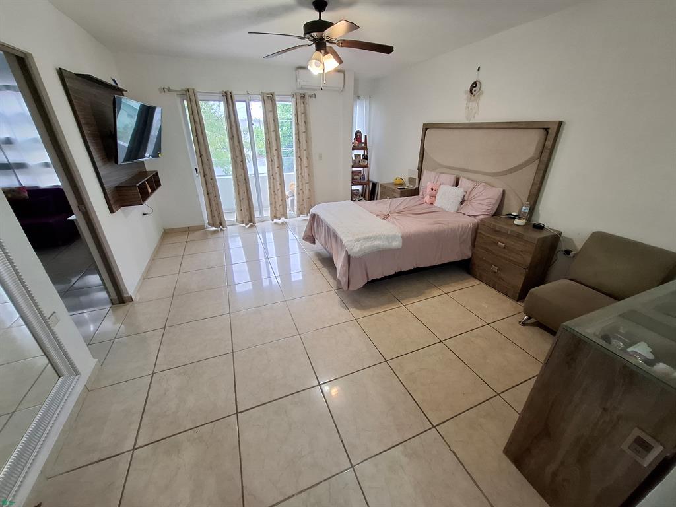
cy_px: 254
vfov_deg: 89.9
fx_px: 254
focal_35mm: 13
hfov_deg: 106.2
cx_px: 338
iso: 200
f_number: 2.2
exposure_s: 1/30
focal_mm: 1.74
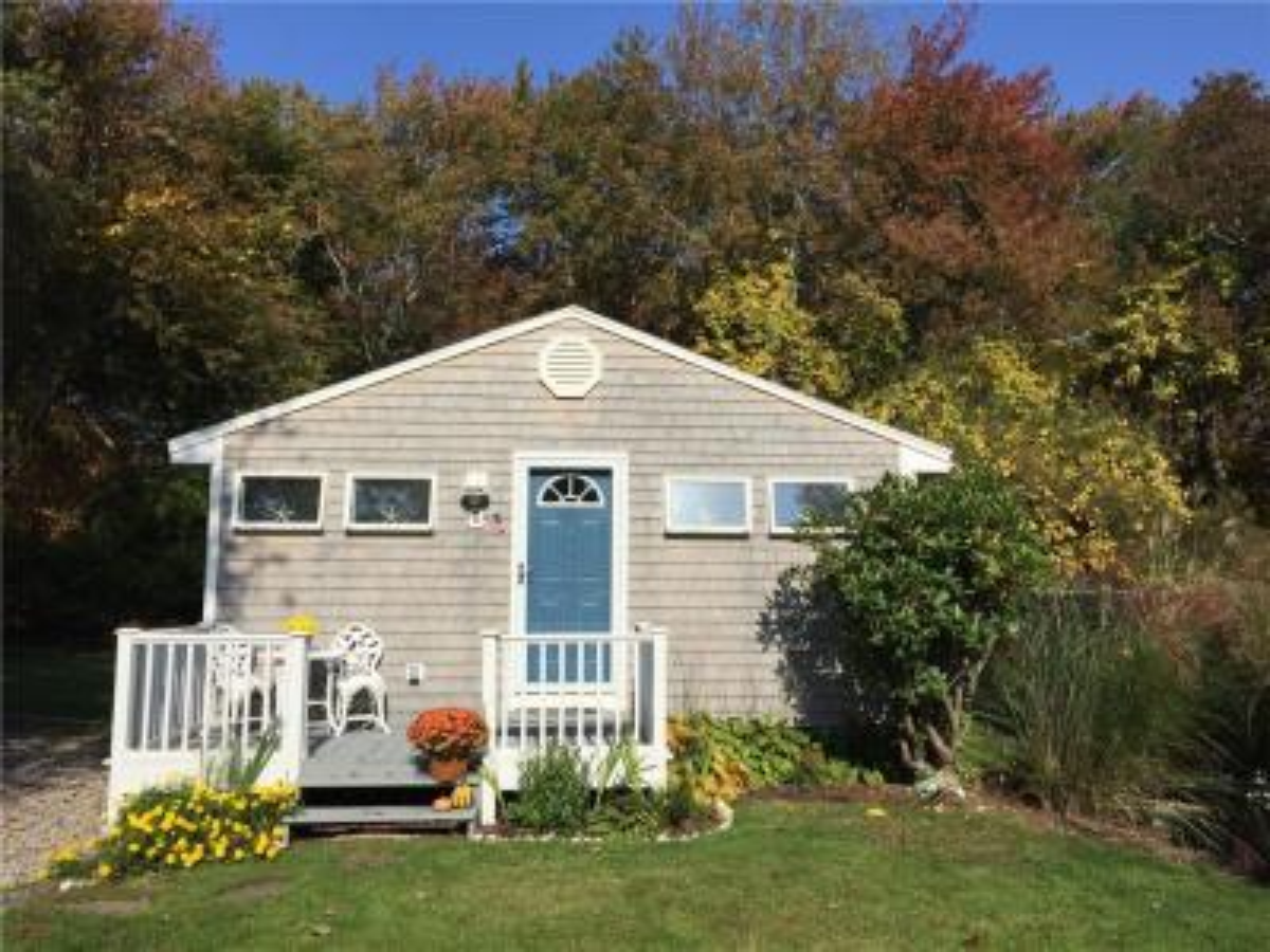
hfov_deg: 61.7
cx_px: 635
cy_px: 476
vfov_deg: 48.2
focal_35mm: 29
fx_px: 1064
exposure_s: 1/3300
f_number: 2.2
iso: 32
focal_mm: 4.15
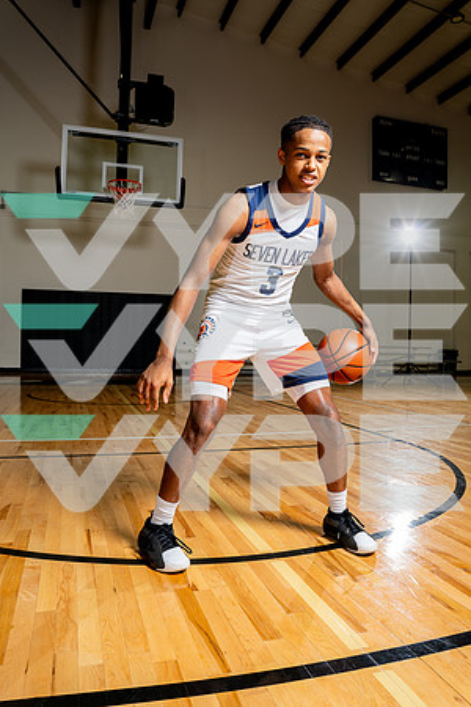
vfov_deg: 67.4
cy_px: 354
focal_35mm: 27
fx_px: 530
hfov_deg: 47.9
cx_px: 236
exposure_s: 1/250
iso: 250
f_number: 5.6
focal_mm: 27
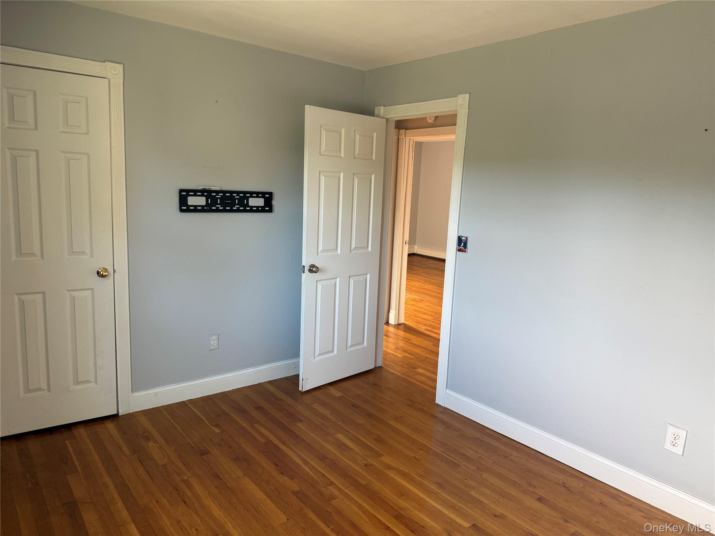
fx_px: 496
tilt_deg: -8.5
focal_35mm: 24
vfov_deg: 56.8
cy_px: 268
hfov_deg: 71.6
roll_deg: -2.4
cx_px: 358
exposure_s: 1/121
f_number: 1.78
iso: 160
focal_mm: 6.76
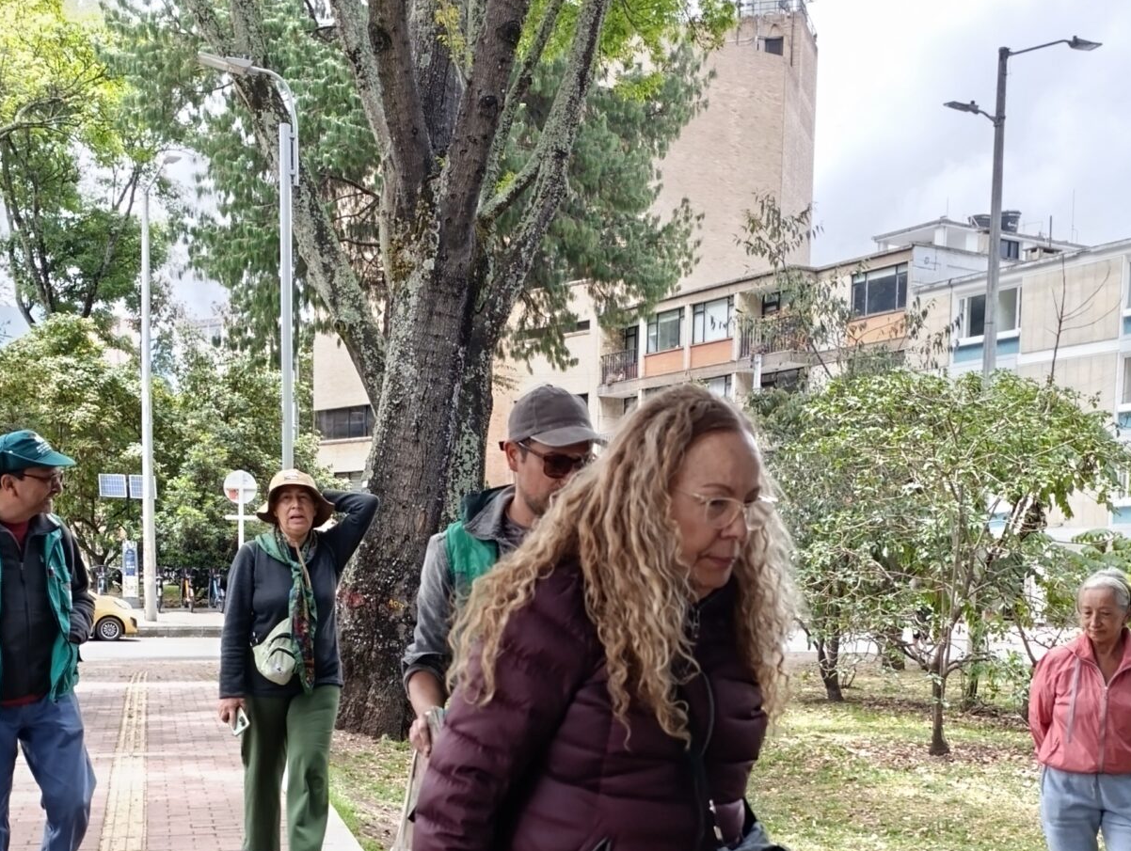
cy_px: 763
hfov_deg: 38.8
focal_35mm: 49
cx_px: 615
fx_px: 1603
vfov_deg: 28.6
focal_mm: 6.14
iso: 100
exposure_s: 1/120
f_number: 1.6
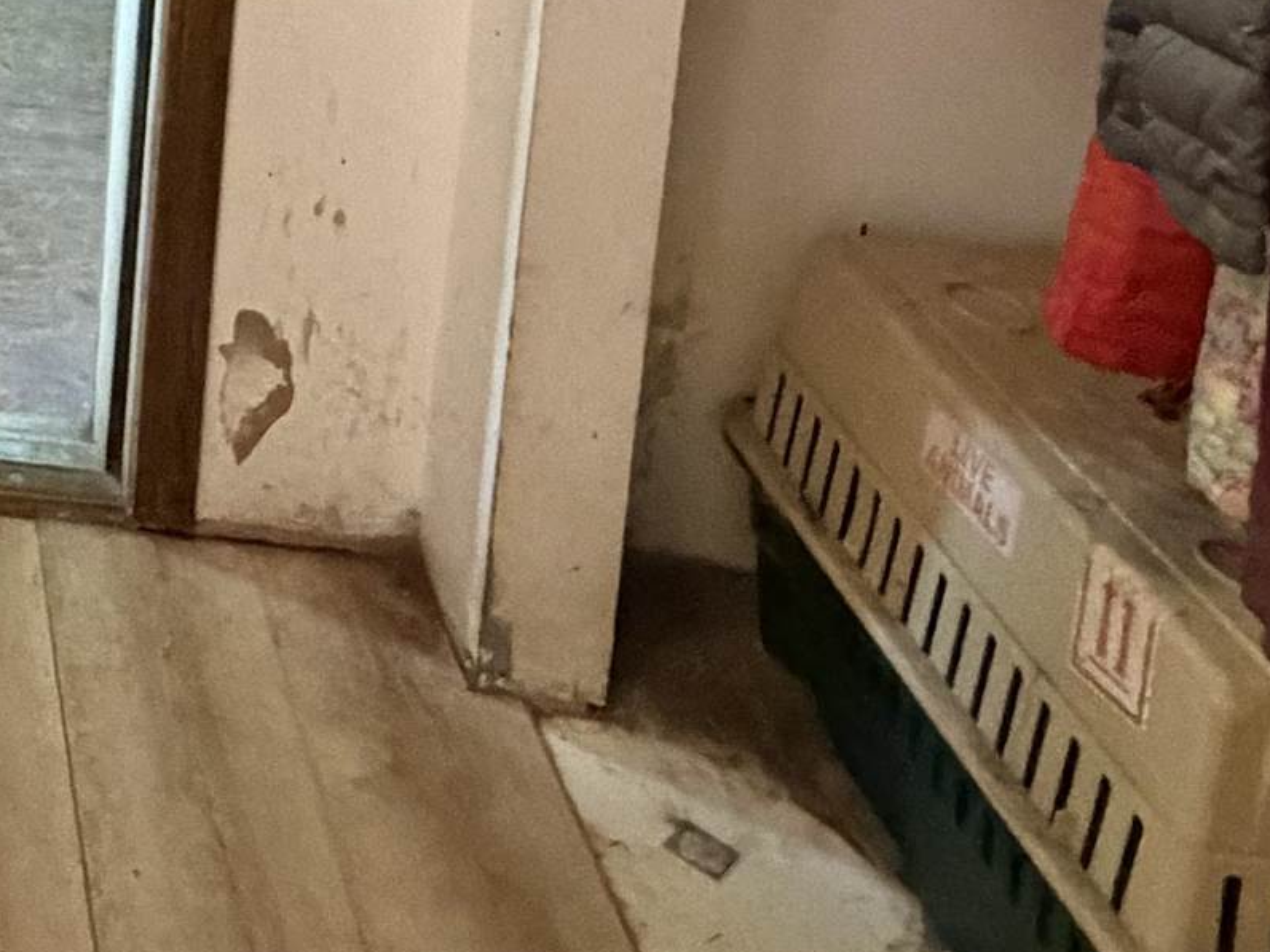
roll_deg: -1.6
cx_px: -424
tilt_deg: -8.2
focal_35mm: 54
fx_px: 1981
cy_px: -504
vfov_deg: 22.0
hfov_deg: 28.4
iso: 1000
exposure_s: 1/60
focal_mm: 2.22
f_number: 2.2
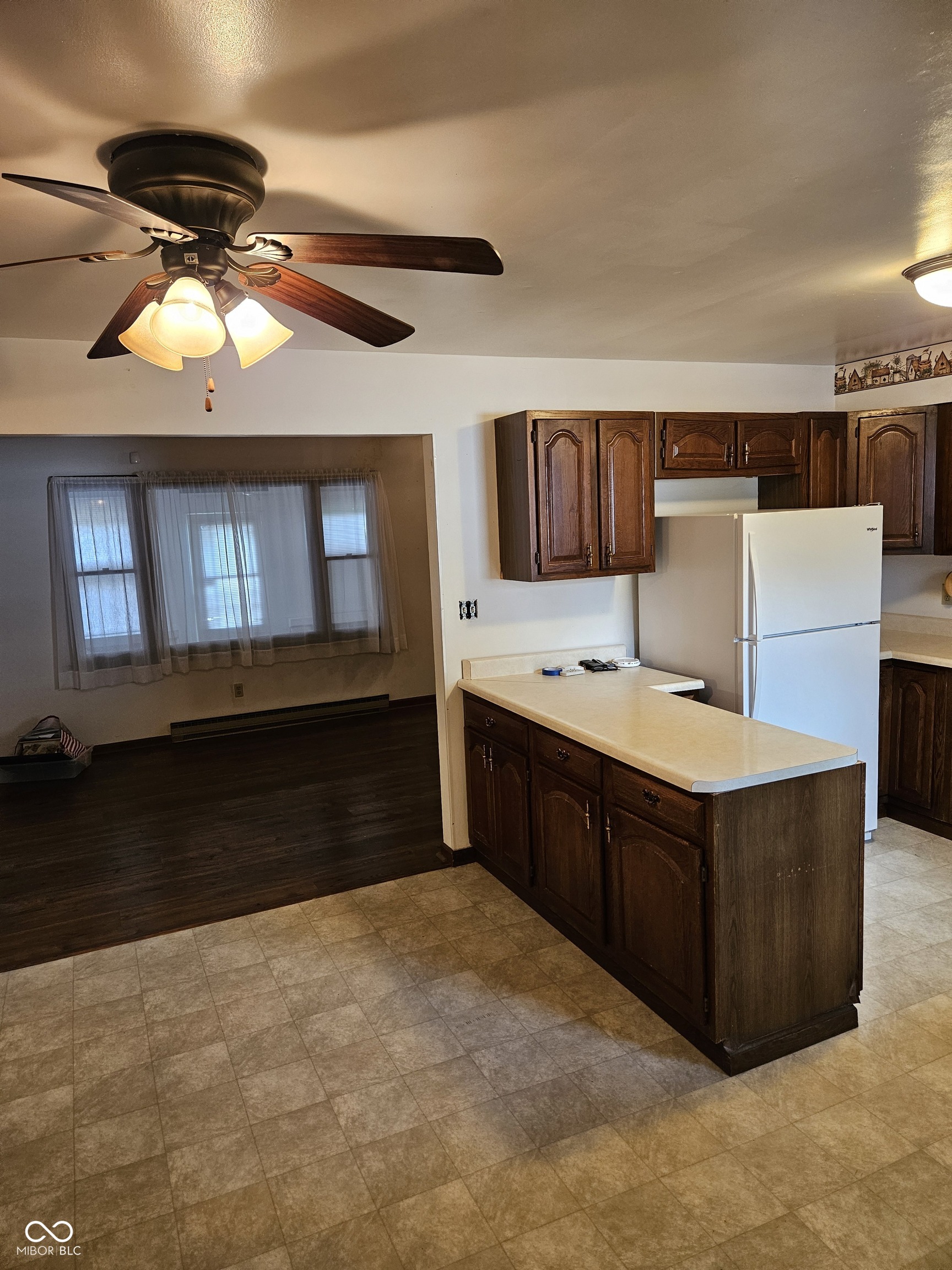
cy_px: 635
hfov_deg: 58.9
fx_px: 843
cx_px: 476
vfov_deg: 73.9
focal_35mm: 23
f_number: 1.8
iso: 320
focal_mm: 5.4
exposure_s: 1/120
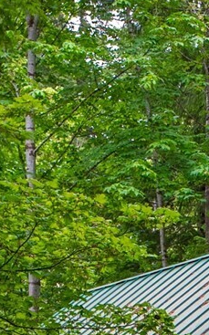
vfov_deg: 16.7
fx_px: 1031
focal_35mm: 113
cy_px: 506
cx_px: 327
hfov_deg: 11.1
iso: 100
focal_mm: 24
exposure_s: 1/30
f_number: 7.1
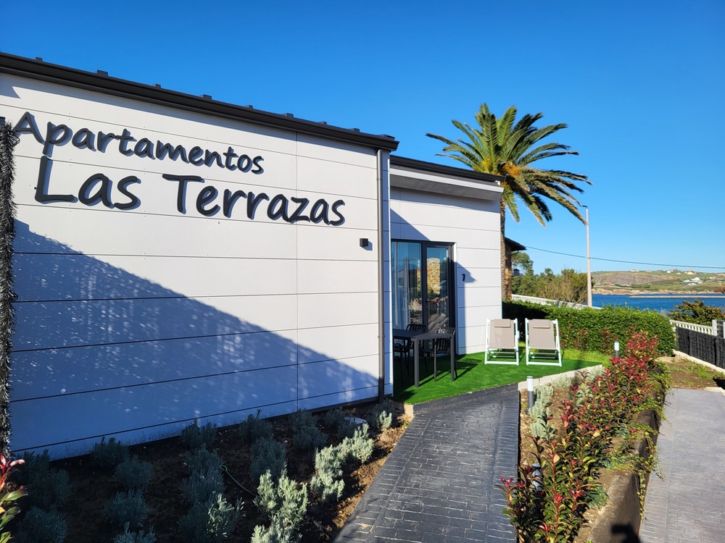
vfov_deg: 53.1
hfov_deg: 67.3
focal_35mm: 26
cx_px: 362
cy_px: 272
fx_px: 545
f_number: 1.8
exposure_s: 1/2510
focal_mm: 5.4
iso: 40
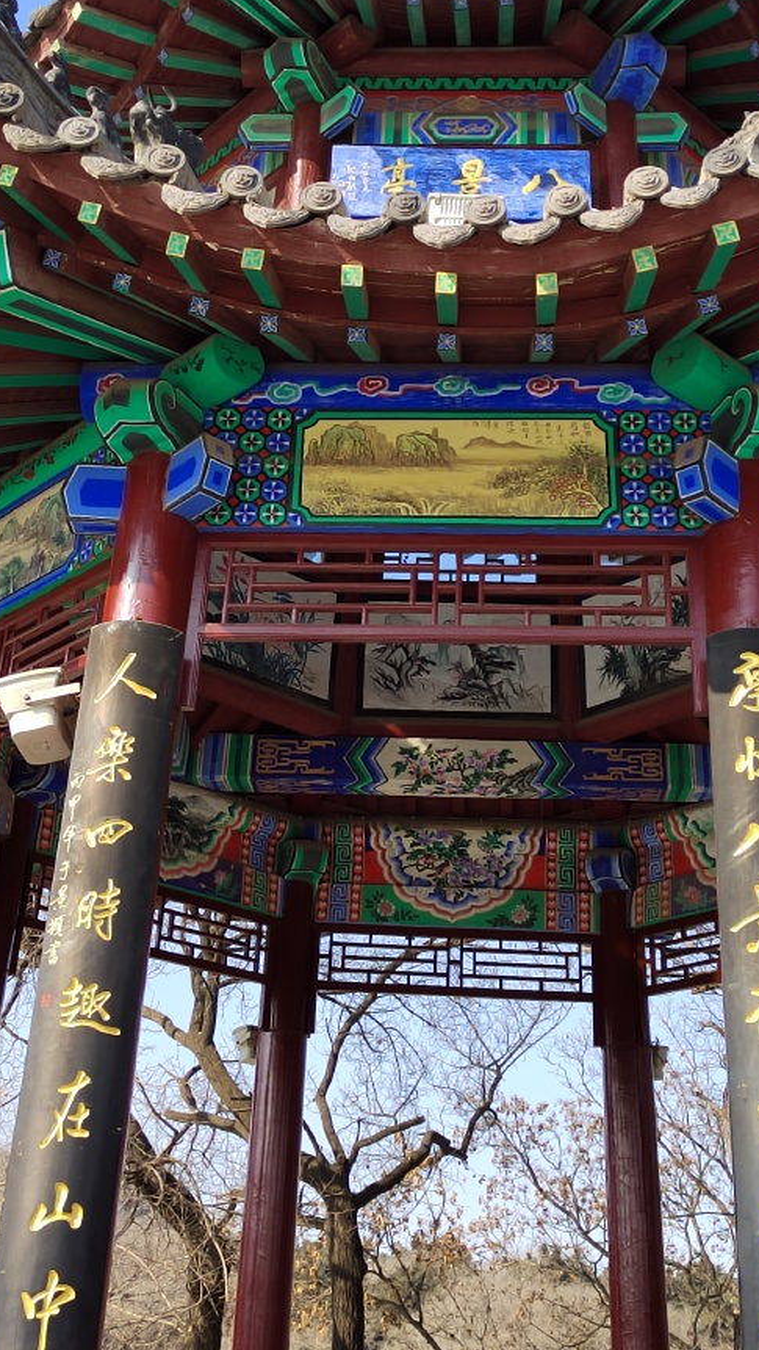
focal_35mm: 44
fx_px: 1574
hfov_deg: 27.1
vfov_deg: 46.1
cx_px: 435
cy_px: 523
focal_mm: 5.52
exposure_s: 1/1364
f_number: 1.9
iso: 375
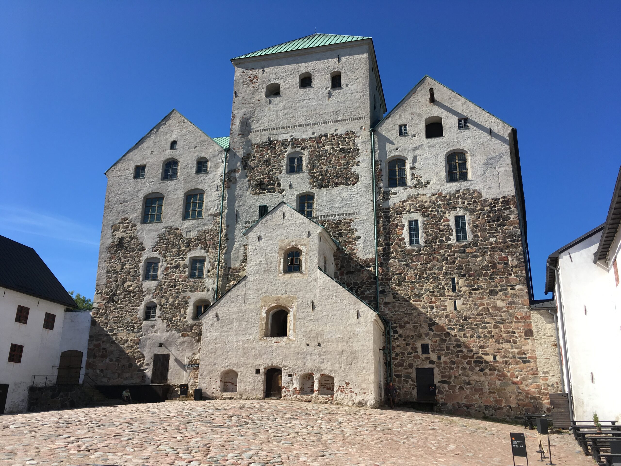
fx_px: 520
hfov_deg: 61.7
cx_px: 310
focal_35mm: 29
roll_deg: -1.2
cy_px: 233
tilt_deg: +19.0
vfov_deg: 48.2
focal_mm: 4.15
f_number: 2.2
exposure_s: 1/1241
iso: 25
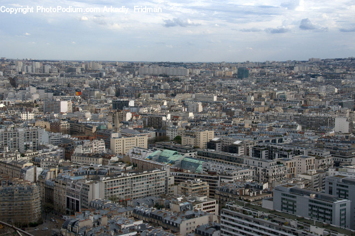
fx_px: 591
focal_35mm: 60
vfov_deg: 22.5
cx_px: 178
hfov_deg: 33.4
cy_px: 118
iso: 320
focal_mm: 40
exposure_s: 1/800
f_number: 8
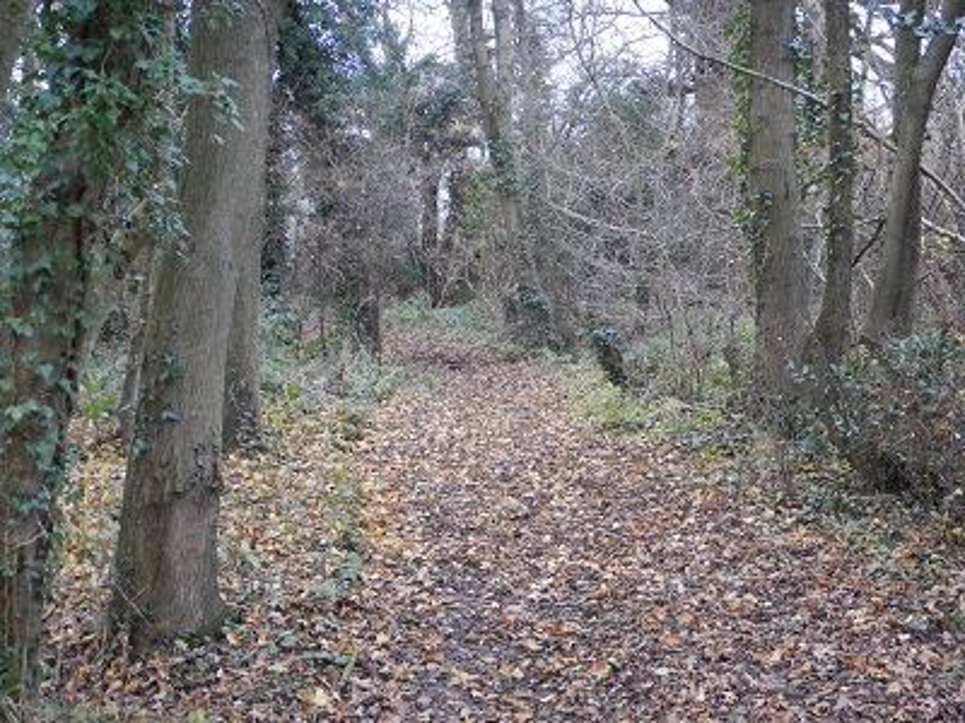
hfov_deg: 34.3
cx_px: 482
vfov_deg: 26.1
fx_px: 1561
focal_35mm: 56
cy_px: 362
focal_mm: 10.1
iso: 800
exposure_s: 1/100
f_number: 4.4
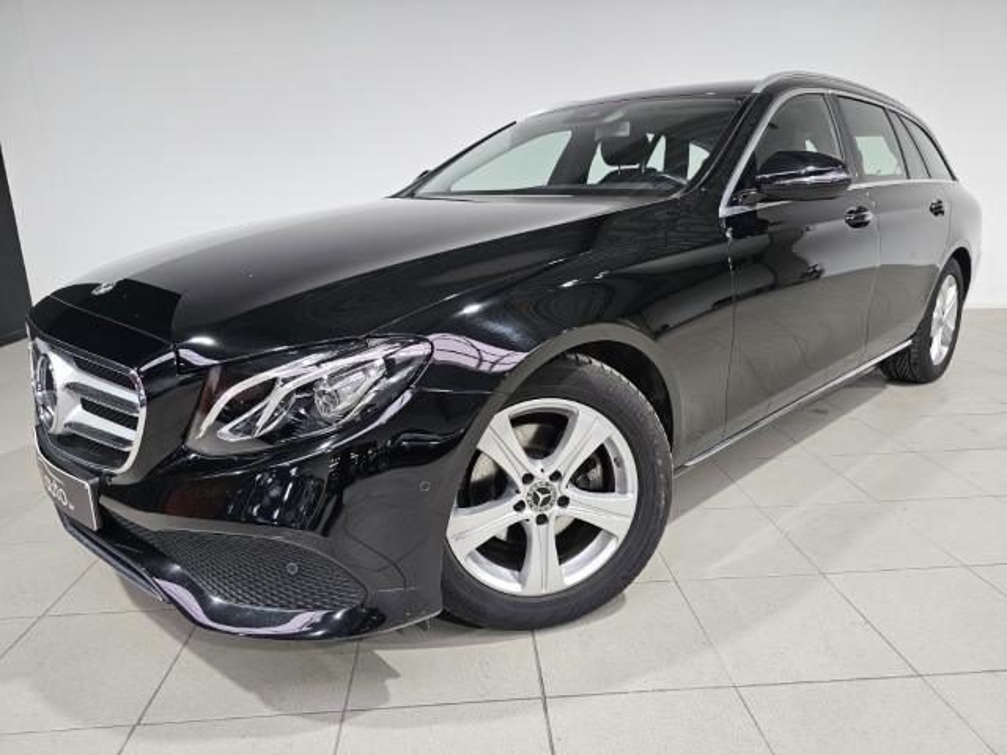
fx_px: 669
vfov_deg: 58.9
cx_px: 504
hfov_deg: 73.9
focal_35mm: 23
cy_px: 378
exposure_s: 1/180
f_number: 1.7
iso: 250
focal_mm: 6.3
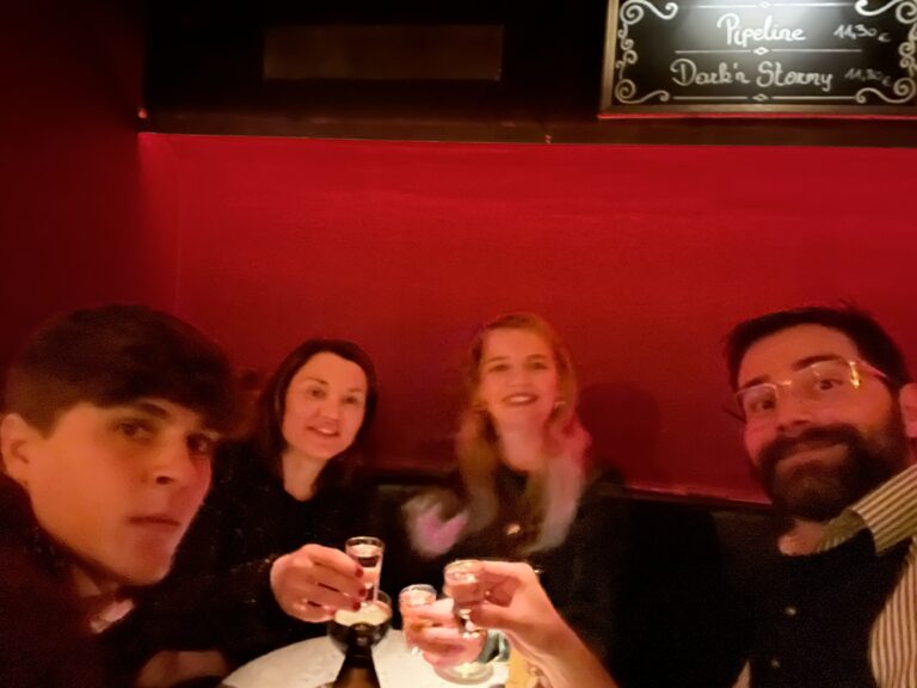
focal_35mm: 23
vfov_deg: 58.9
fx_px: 609
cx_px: 458
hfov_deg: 73.9
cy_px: 344
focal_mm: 2.71
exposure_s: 1/15
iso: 5000
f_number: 2.2
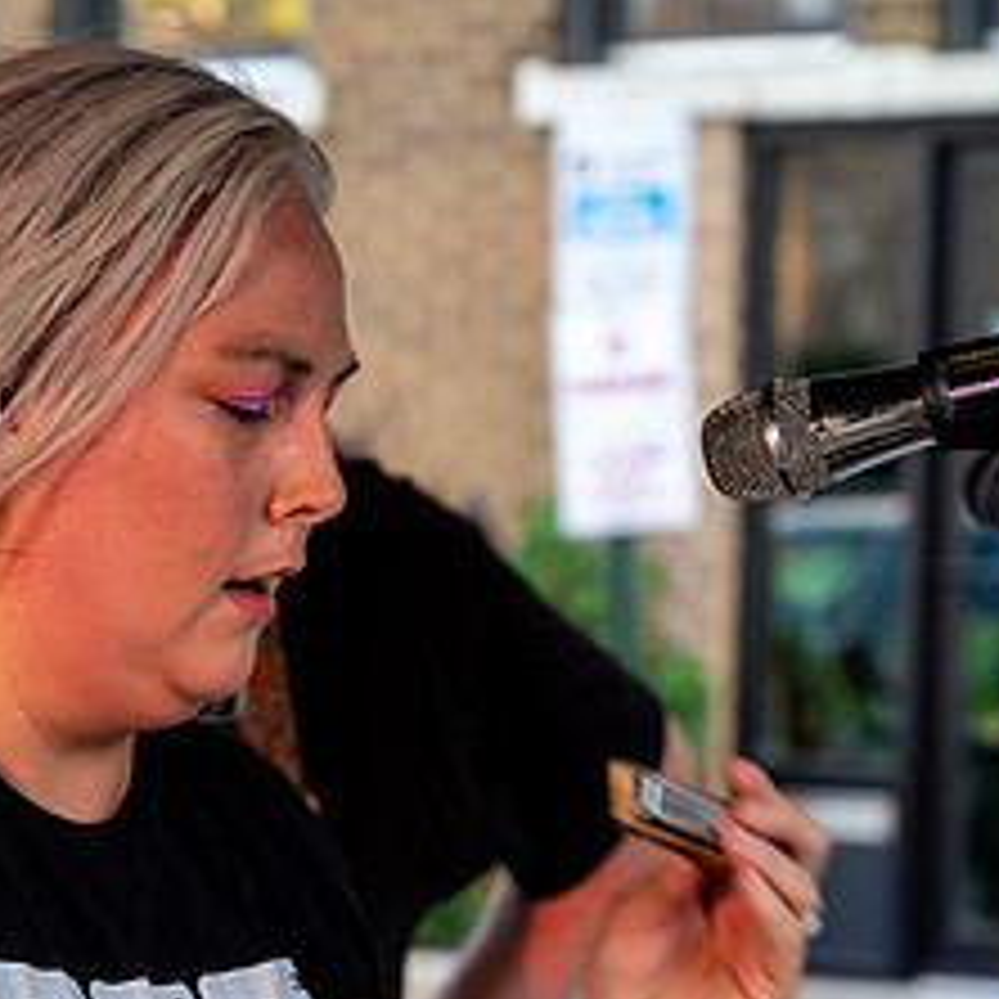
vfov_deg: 11.2
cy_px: 824
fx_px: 5061
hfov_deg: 11.2
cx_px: 207
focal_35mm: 155
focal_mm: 70
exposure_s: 1/160
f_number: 4.5
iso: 800
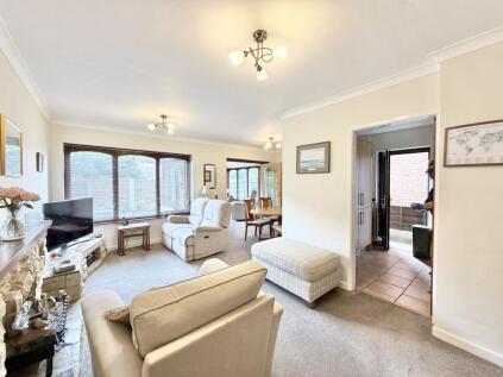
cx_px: 252
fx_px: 203
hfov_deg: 102.1
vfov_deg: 85.6
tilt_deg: -1.1
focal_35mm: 14
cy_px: 188
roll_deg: -0.9
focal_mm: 2.22
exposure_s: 1/50
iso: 160
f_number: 2.2
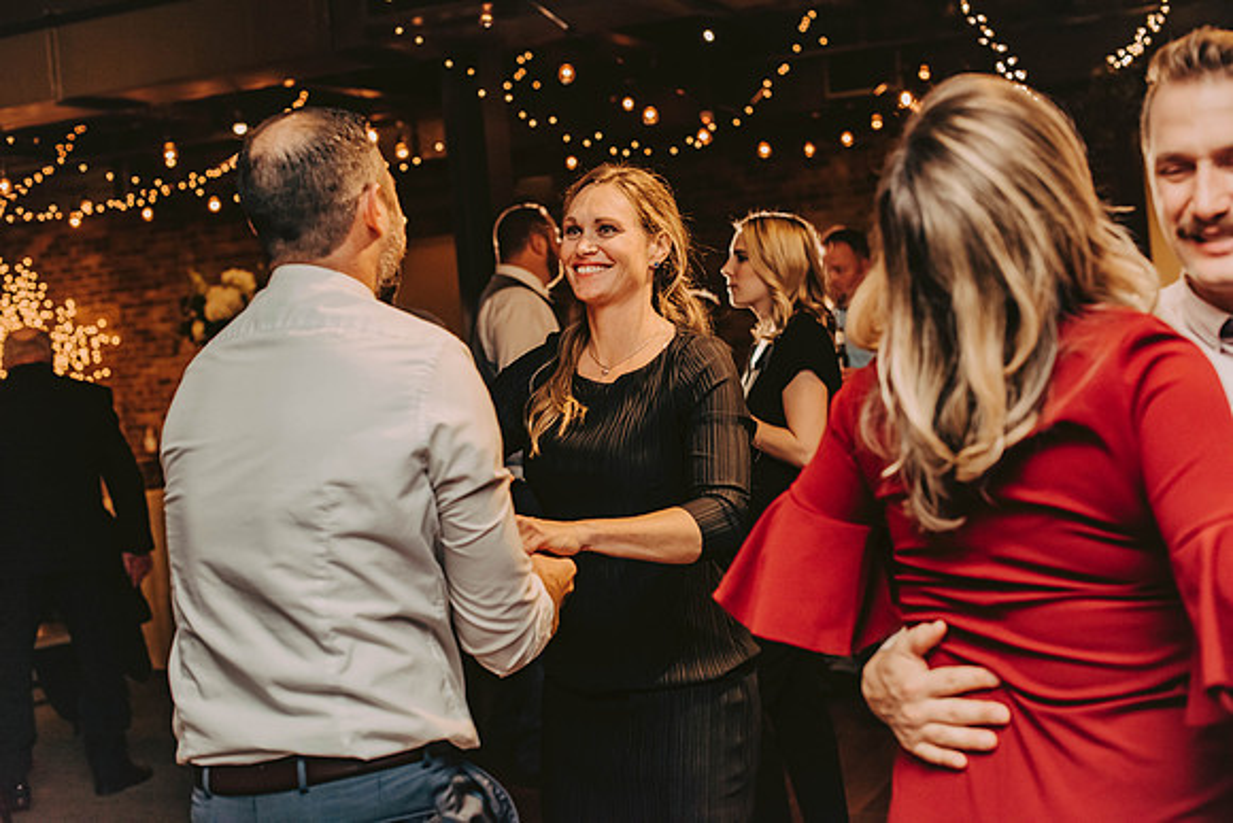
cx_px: 616
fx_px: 1713
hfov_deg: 39.6
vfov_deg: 27.0
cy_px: 412
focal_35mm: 50
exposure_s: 1/200
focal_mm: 50
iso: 2000
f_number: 3.2
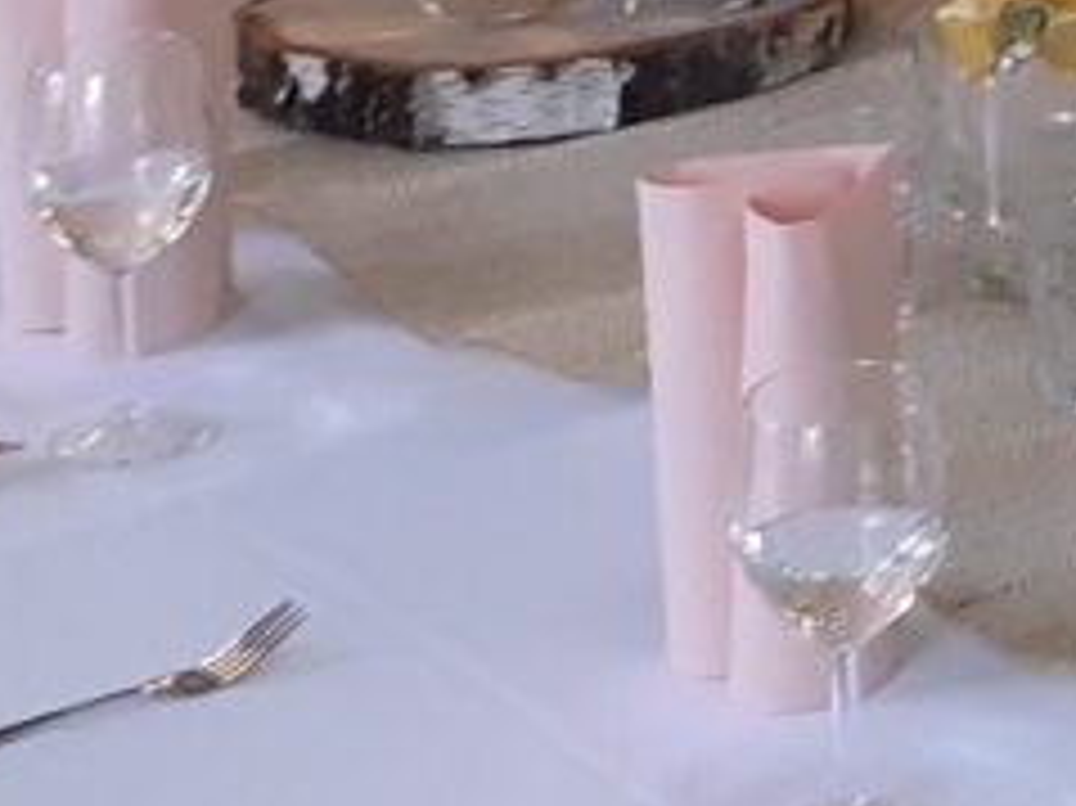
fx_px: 5406
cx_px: 2400
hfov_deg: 10.2
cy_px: -729
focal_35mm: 174
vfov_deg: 8.2
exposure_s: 1/50
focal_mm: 3.92
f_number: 1.7
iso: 125
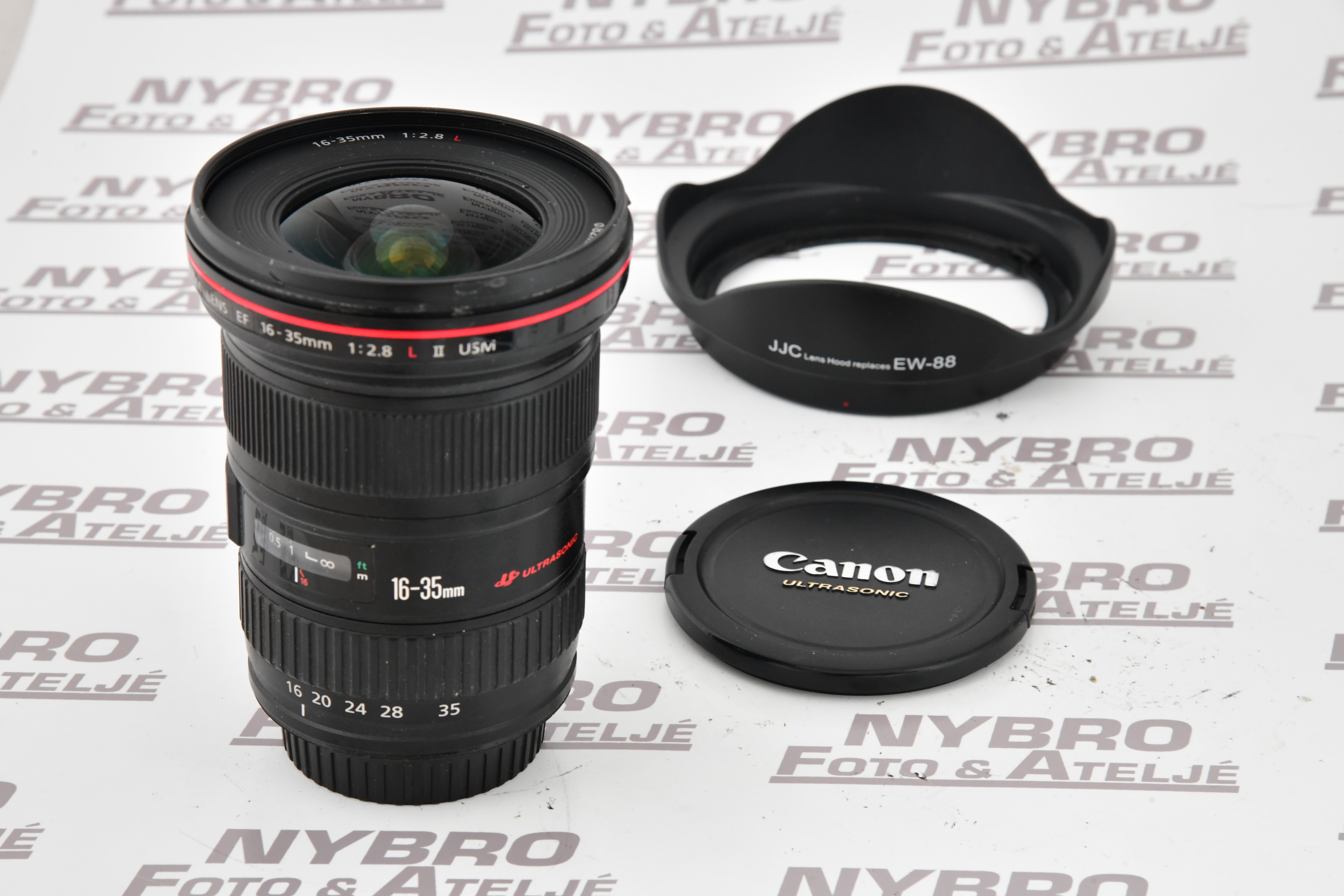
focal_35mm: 110
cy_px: 448
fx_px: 4106
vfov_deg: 12.5
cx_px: 672
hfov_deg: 18.6
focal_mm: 110
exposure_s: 1/125
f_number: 14
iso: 1600
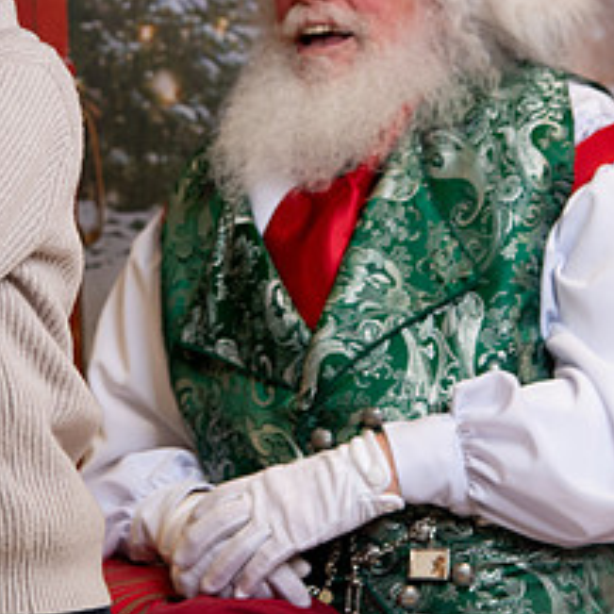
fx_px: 3291
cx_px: 37
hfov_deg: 10.6
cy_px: 63
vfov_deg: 10.6
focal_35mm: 164
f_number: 4.5
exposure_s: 1/200
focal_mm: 66
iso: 1250
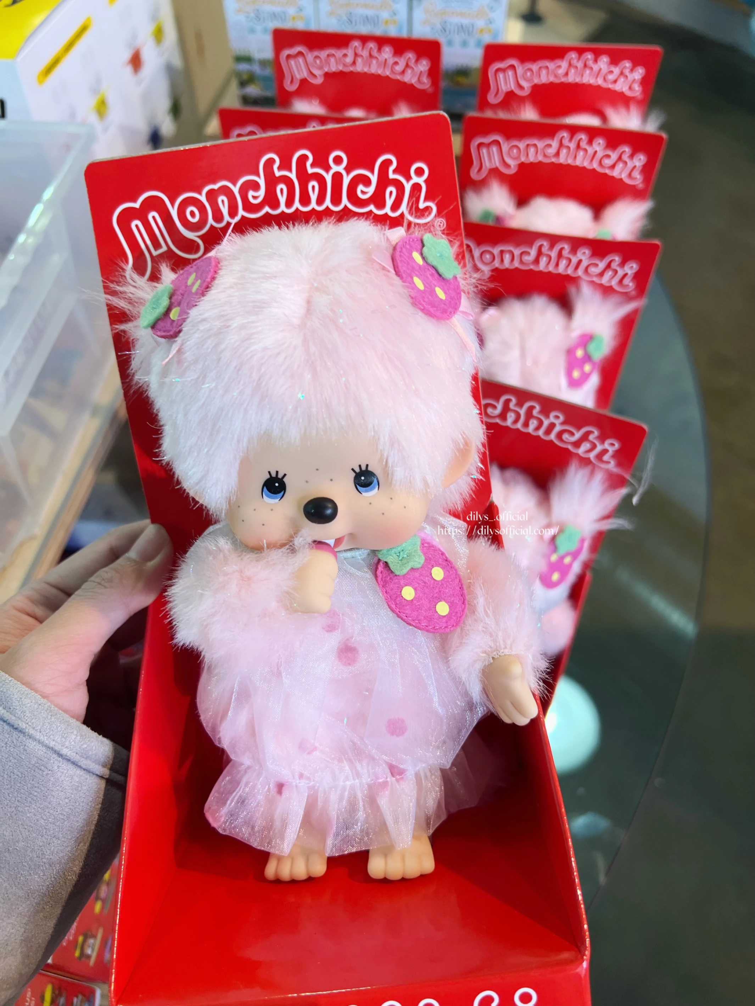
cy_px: 503
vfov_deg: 67.3
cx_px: 378
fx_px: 756
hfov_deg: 53.1
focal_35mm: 26
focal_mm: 5.7
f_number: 1.5
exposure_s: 1/60
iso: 64
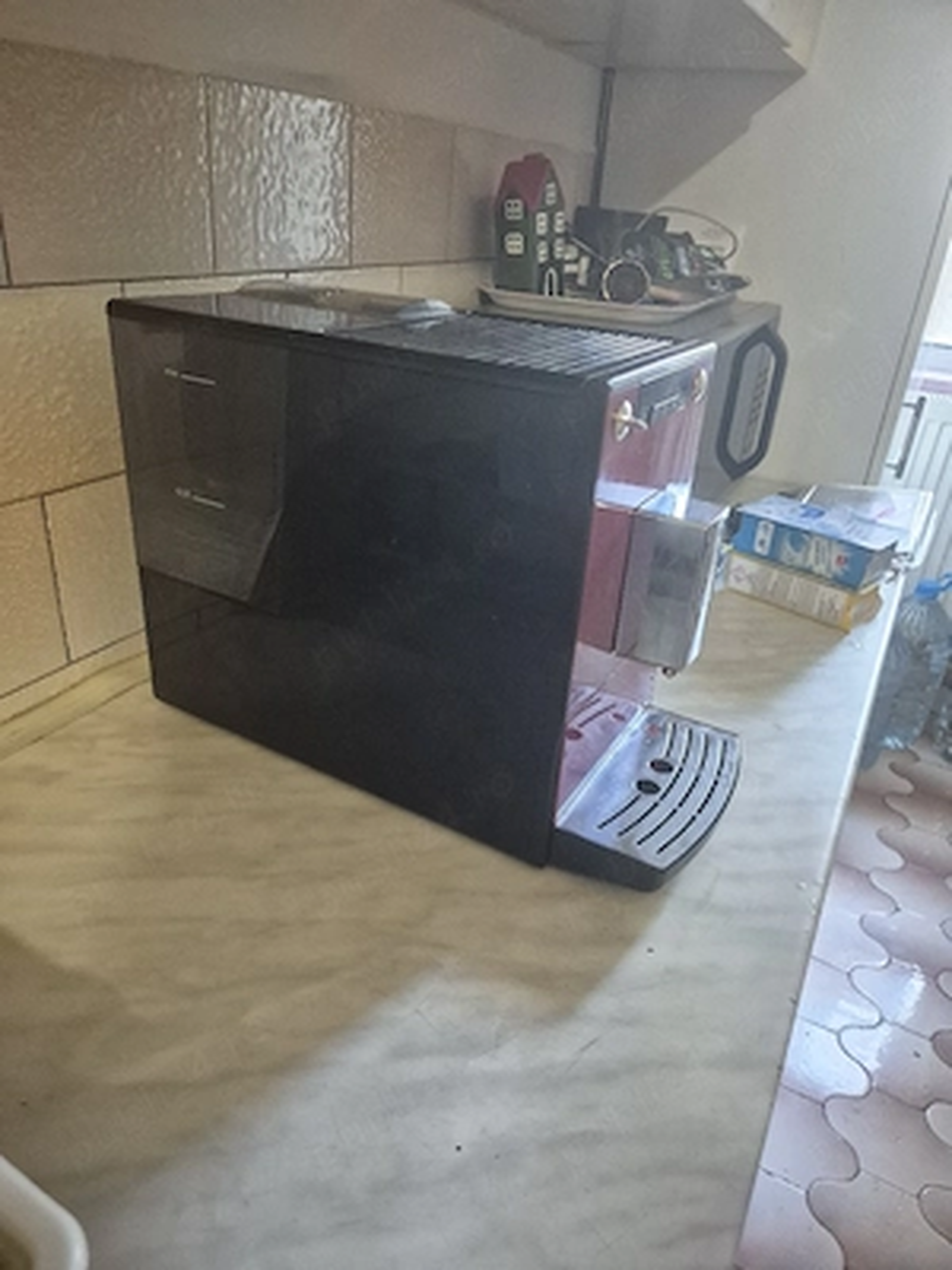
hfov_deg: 58.9
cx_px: 476
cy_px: 635
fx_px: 843
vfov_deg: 73.9
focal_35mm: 23
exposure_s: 1/100
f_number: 1.8
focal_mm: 5.4
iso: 1250
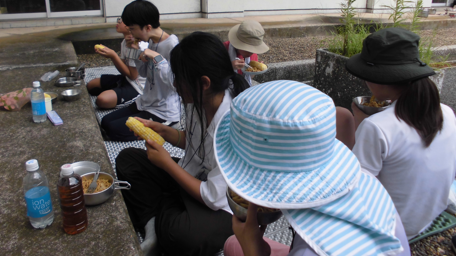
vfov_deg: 39.8
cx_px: 226
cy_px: 88
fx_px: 351
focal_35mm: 29
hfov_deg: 66.1
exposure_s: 1/320
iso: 100
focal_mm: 4.6
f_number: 3.5
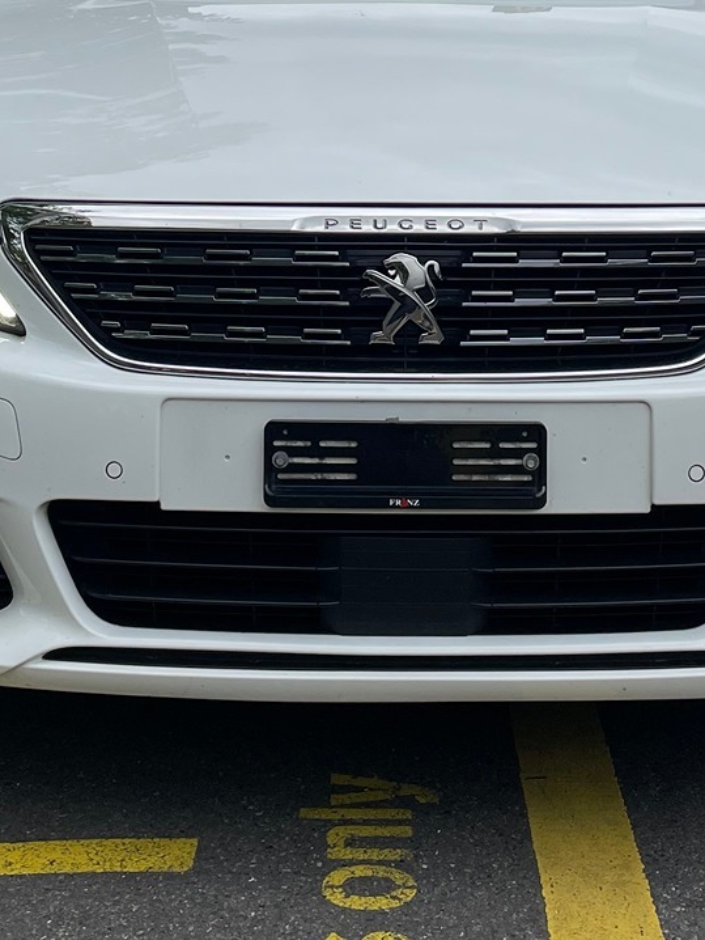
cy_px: 30
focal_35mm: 73
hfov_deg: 20.2
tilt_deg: -2.3
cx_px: 371
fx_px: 1981
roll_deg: +0.8
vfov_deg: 25.5
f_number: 1.6
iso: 32
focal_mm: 4.2
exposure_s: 1/2681
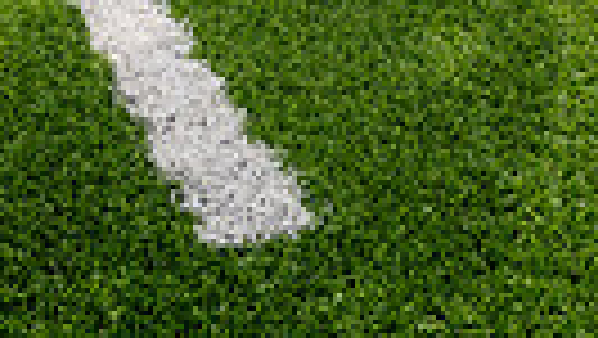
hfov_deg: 29.7
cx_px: 346
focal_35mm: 71
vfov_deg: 11.3
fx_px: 1126
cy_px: -644
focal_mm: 20
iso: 100
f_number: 5.6
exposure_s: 1/640
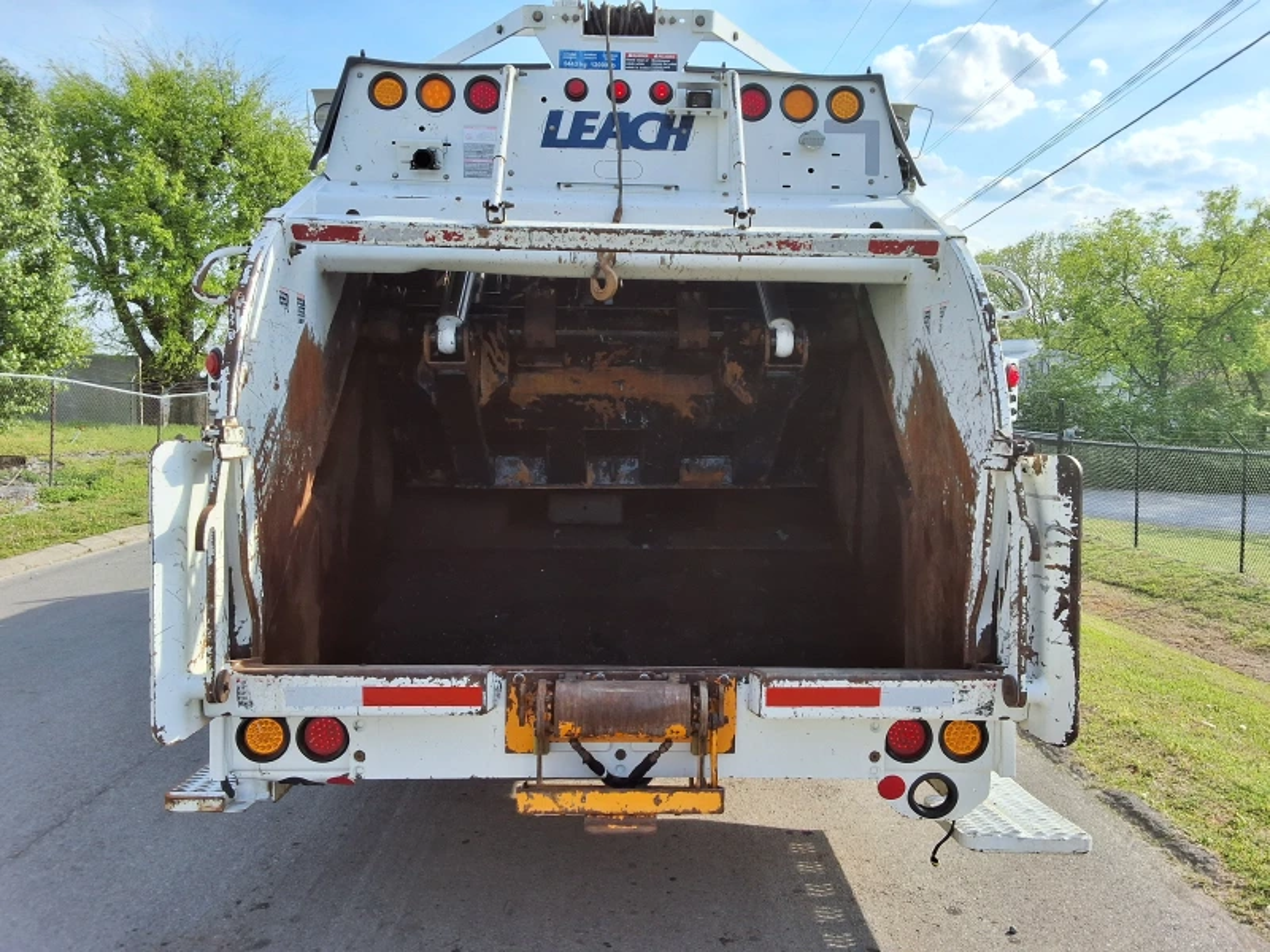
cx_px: 635
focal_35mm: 28
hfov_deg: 63.4
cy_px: 476
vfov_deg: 49.7
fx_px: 1027
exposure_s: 1/1145
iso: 32
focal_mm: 2.91
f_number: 1.9
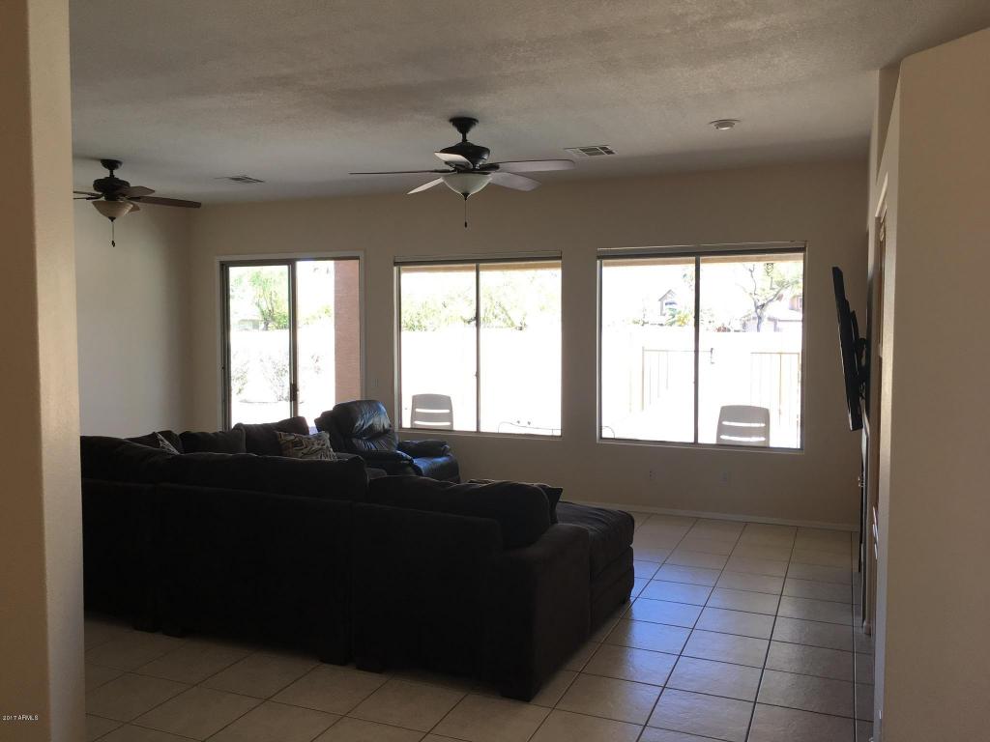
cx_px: 495
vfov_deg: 48.2
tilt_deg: -2.2
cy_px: 371
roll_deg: +0.8
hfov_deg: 61.7
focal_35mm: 29
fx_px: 829
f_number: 2.2
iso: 32
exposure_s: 1/120
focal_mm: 4.15
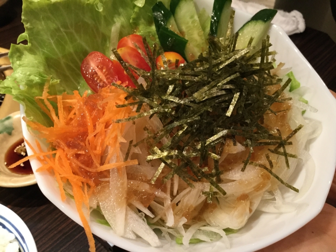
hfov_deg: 58.4
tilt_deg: -43.6
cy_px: 126
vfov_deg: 45.4
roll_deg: -0.6
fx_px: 301
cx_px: 168
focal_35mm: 31
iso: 200
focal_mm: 3.3
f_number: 2.4
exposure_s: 1/24
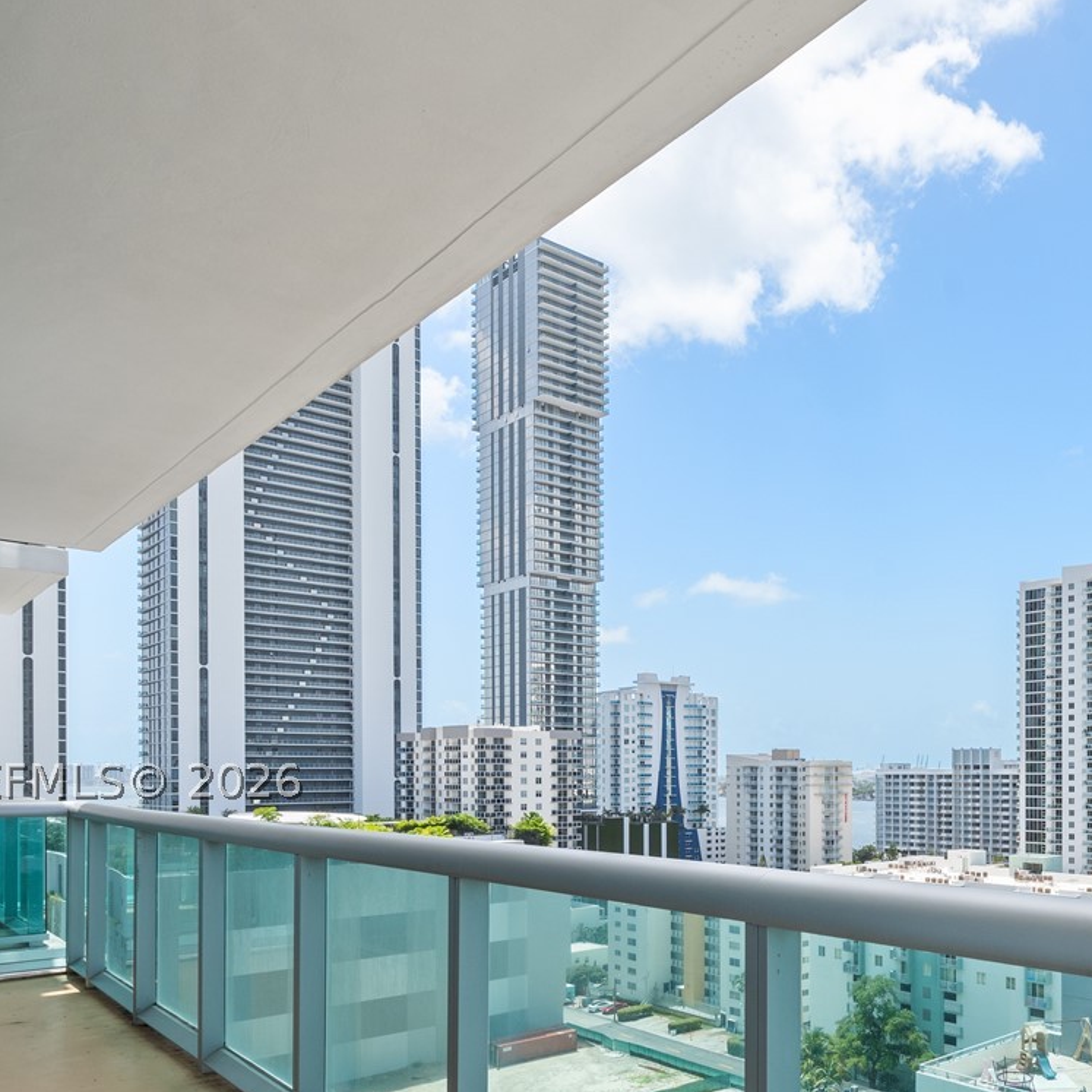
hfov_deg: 54.9
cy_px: 778
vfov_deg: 57.0
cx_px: 875
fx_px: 964
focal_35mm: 27
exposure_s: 1/320
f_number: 9
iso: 100
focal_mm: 14
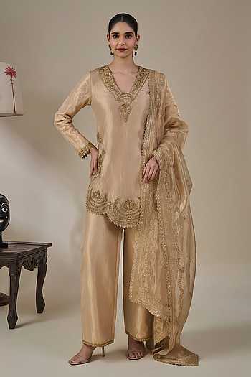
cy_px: 188
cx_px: 126
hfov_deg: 28.1
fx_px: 502
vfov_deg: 41.1
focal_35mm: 48
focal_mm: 48
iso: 250
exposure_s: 1/160
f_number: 5.6
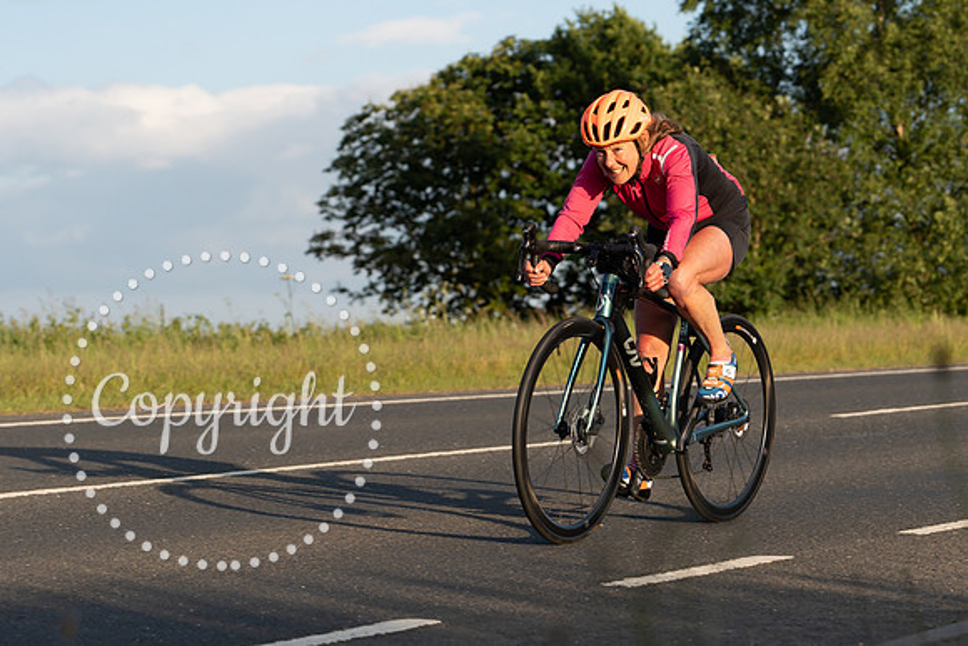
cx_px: 560
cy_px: 319
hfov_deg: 17.7
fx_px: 3104
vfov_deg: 11.9
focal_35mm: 115
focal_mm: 73
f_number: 4
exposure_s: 1/640
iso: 125
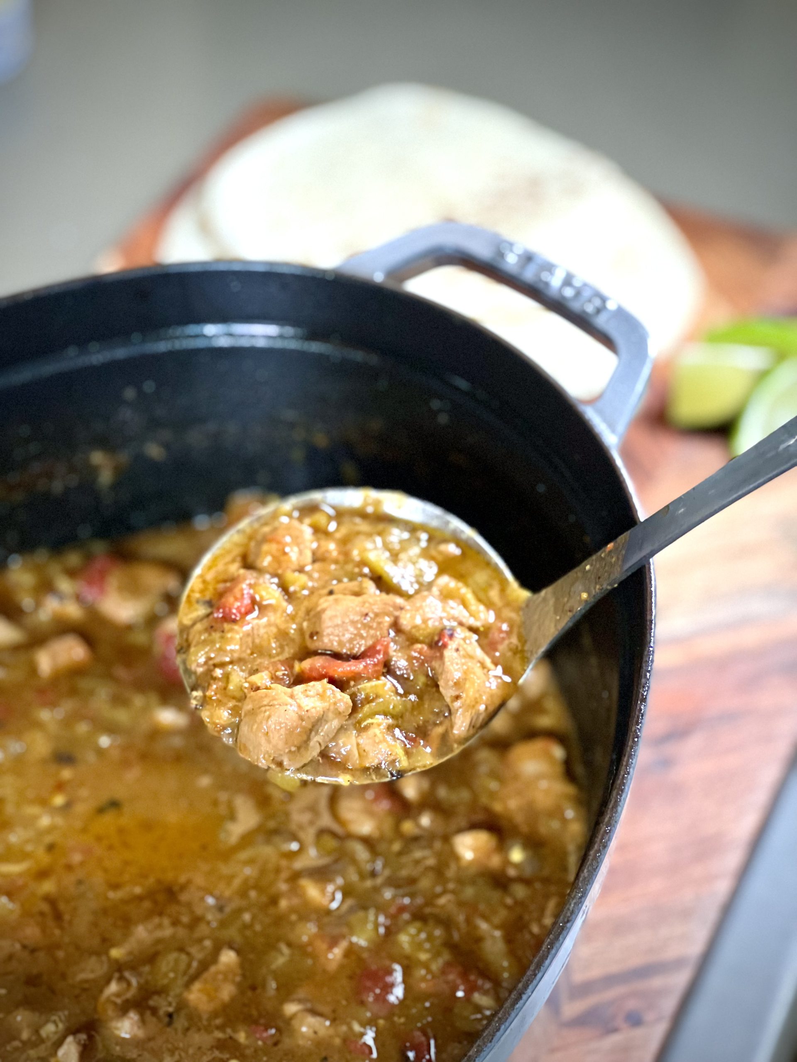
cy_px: 531
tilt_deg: -42.3
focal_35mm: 77
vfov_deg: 25.3
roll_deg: -0.4
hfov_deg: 19.1
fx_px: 2364
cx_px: 398
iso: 400
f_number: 2.8
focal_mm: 9
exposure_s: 1/24
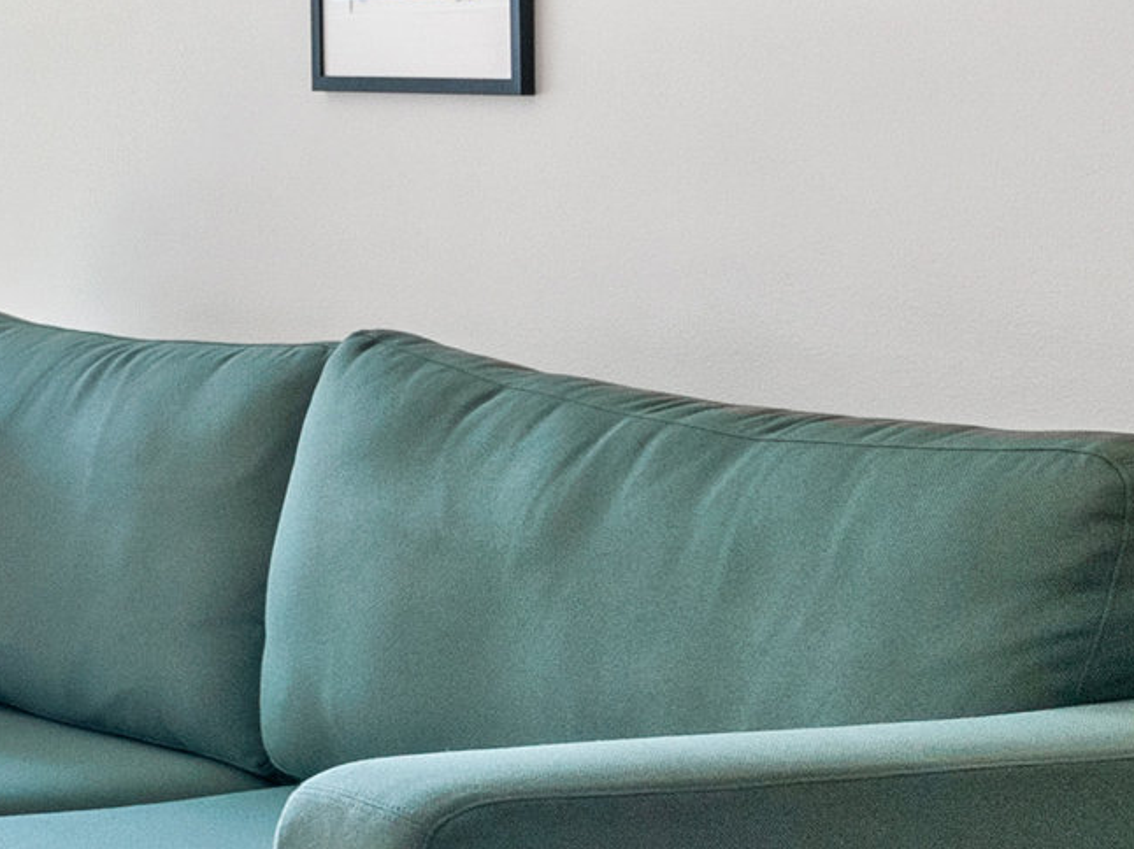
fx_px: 4388
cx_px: -915
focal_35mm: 134
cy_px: -49
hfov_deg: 13.3
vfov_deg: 10.9
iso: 200
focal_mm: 20
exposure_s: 1/13
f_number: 10
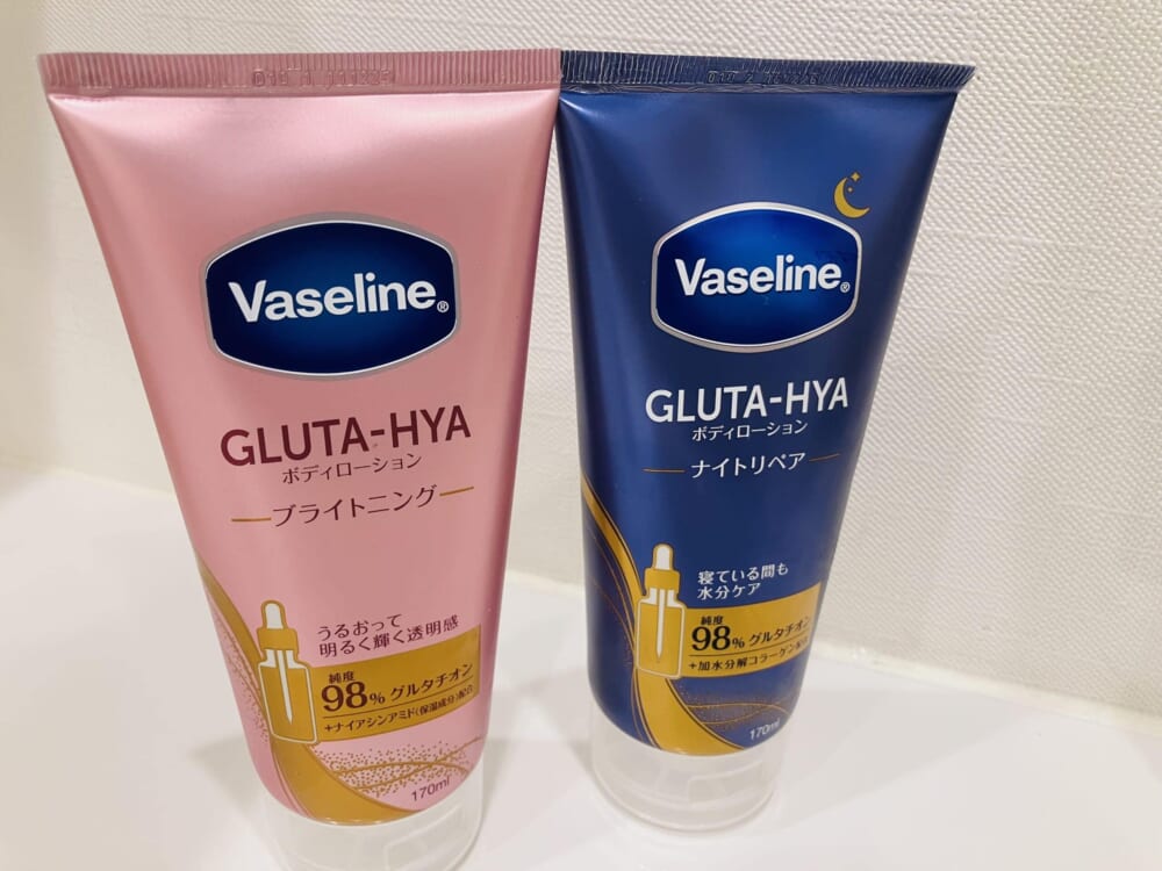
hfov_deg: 63.4
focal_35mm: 28
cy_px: 436
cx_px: 581
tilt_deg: -27.4
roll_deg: -2.2
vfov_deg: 49.7
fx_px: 940
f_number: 1.8
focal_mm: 3.99
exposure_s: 1/50
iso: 100
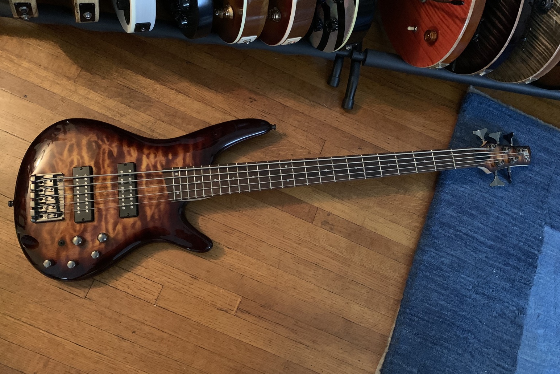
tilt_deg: -73.8
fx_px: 436
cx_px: 280
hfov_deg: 65.5
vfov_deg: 46.3
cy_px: 163
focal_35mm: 28
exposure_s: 1/20
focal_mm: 4.25
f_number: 1.8
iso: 640
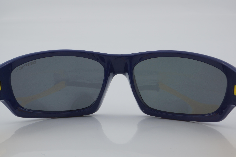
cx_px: 118
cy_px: 78
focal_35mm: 68
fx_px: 442
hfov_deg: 29.9
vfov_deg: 20.2
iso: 100
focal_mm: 45
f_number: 32
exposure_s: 1/4
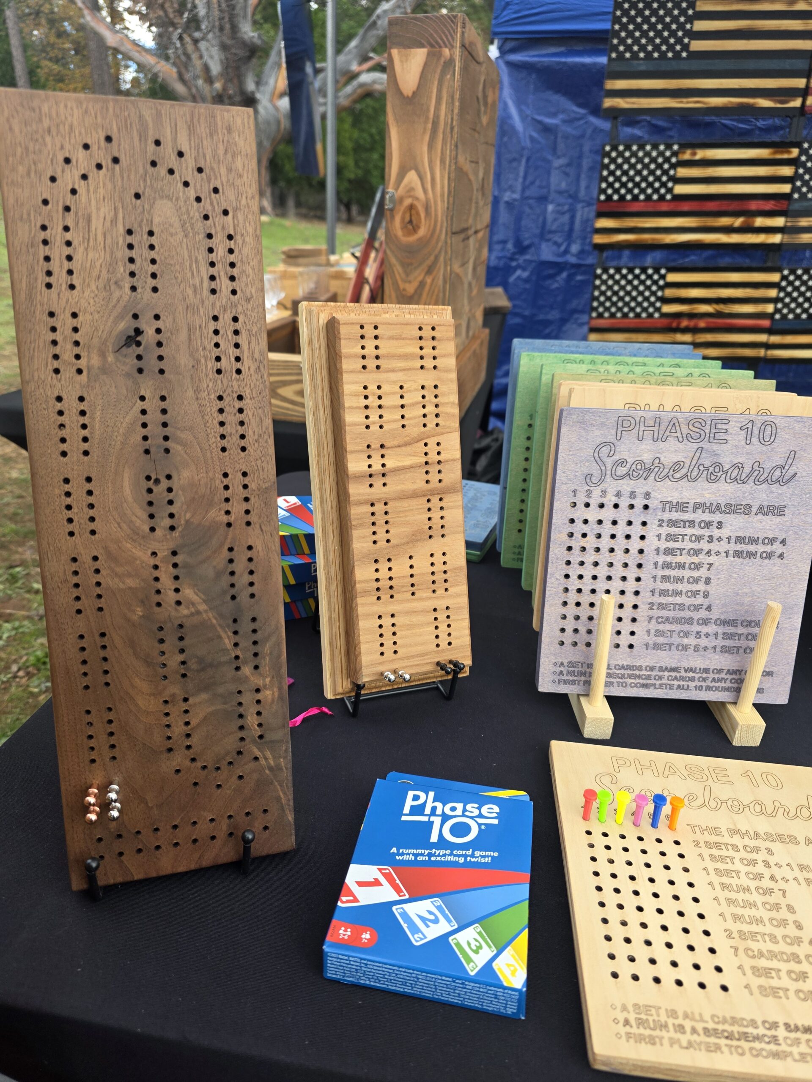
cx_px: 406
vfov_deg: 73.9
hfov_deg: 58.9
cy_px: 541
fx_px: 719
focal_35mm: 23
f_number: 1.7
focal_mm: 6.3
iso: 50
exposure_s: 1/180
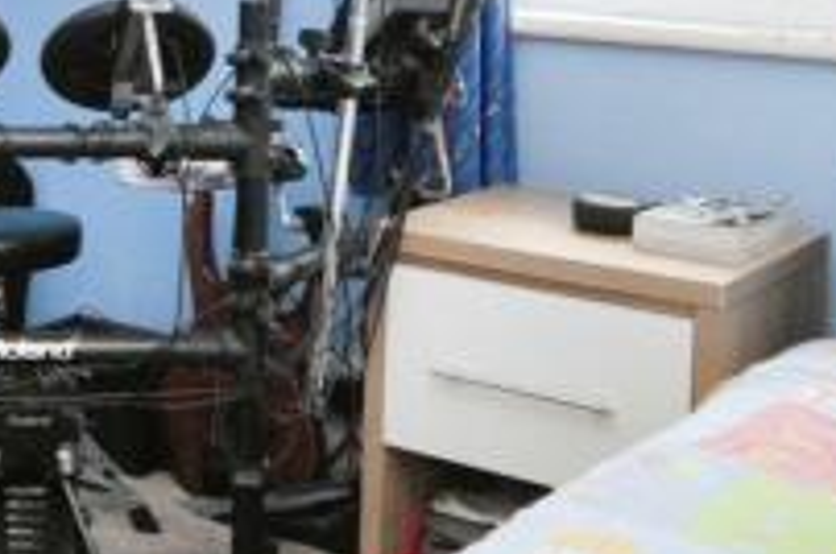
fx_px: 1762
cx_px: 37
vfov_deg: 16.9
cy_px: -163
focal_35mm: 76
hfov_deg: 25.6
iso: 500
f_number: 6.3
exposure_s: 1/160
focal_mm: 10
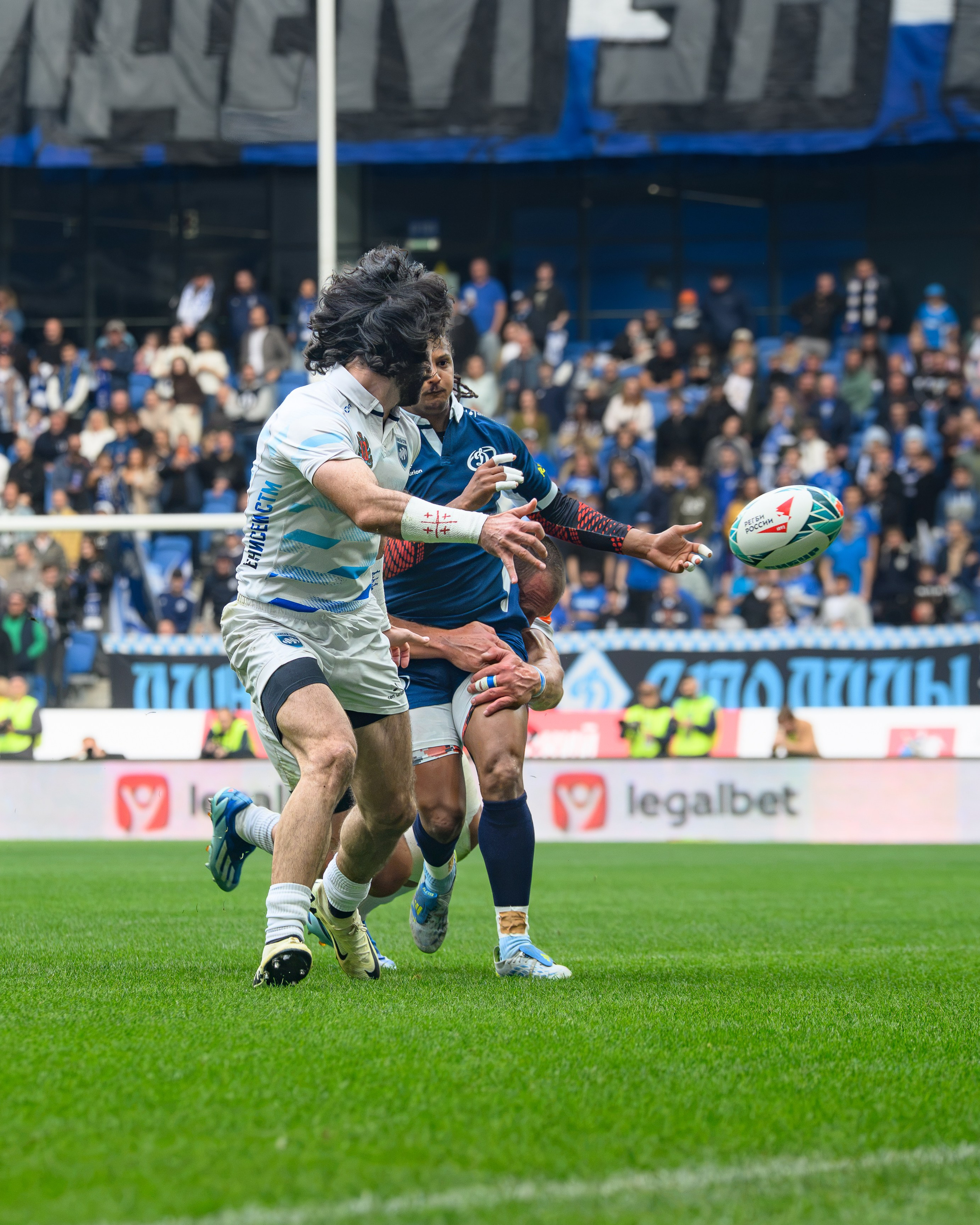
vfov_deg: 5.9
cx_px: 345
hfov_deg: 4.7
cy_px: 656
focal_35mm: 329
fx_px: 11912
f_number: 7.1
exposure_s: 1/1600
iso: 1250
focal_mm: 200
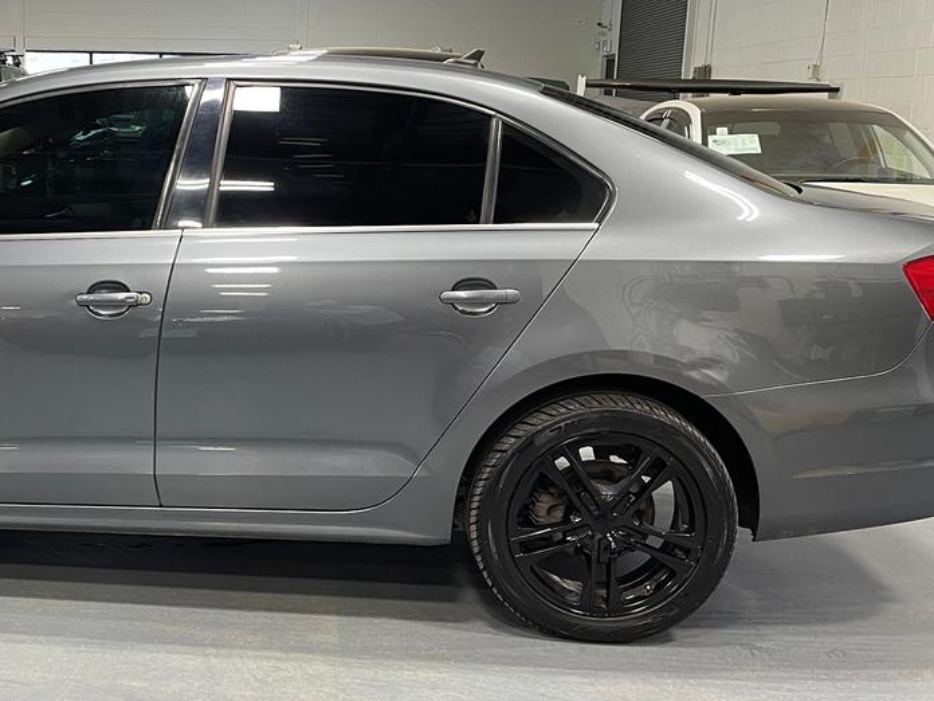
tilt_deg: -10.8
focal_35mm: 46
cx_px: 183
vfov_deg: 31.5
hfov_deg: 39.6
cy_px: 330
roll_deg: -1.7
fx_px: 1241
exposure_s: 1/60
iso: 80
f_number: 1.6
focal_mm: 5.1
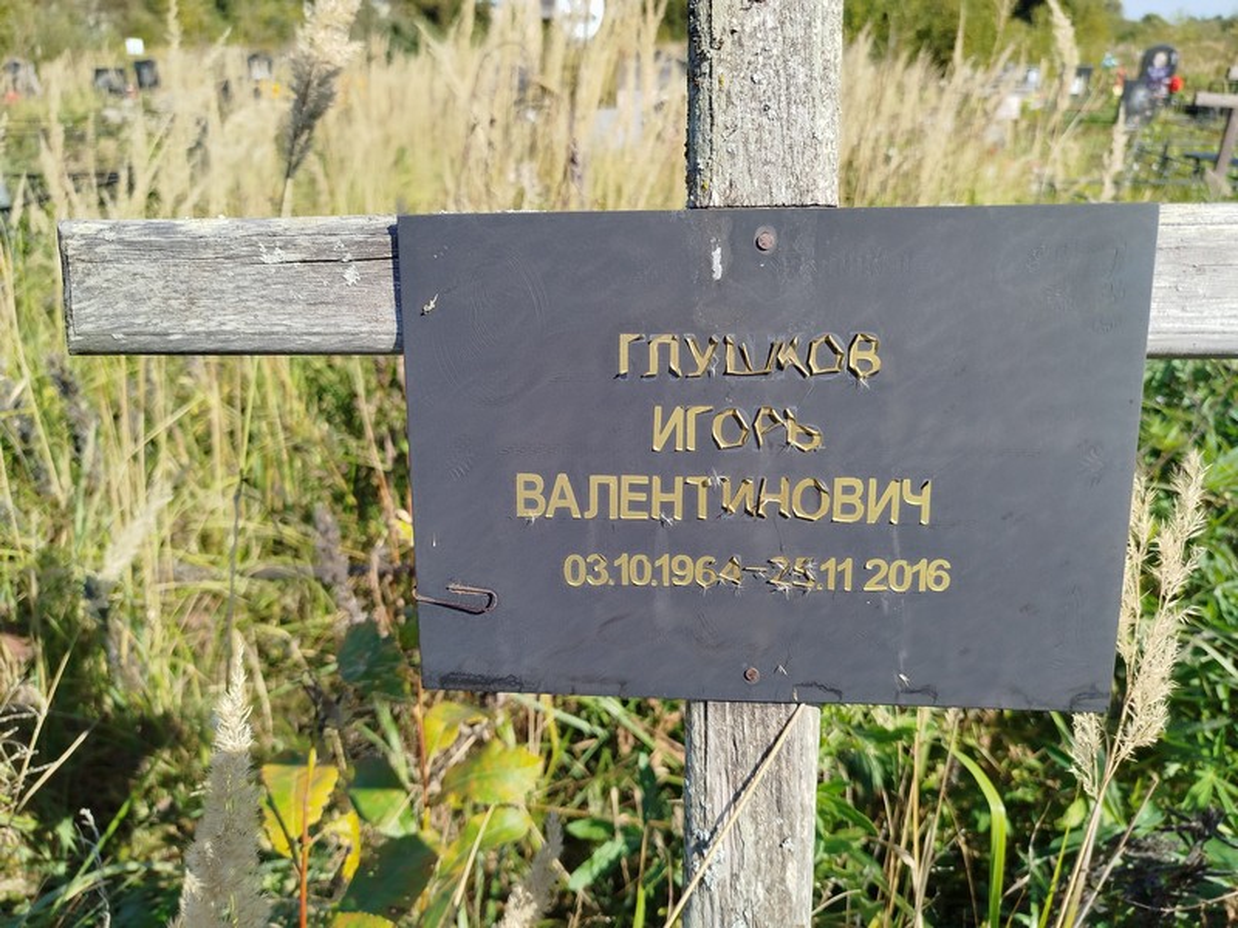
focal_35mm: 24
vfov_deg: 56.8
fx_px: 858
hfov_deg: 71.6
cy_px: 464
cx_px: 619
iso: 50
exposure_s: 1/634
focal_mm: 5.31
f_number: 1.7
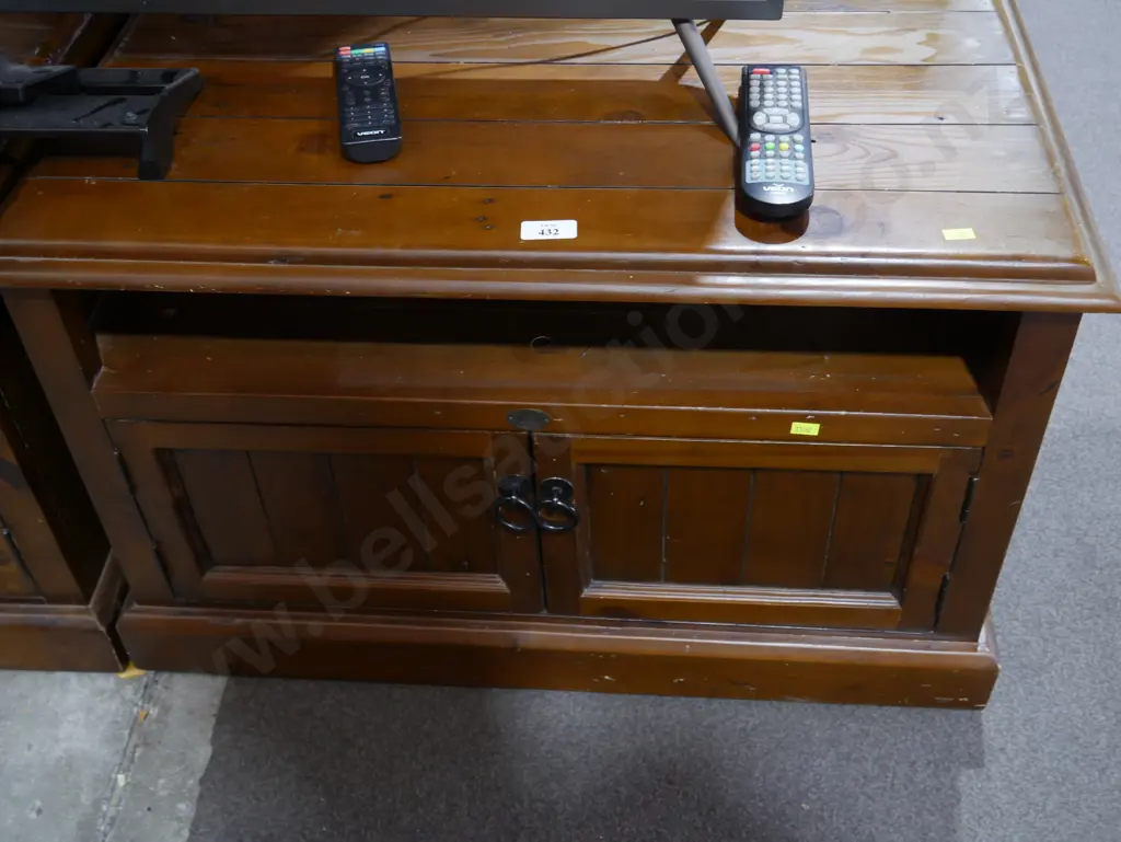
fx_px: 1296
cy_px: 421
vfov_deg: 36.0
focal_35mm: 40
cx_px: 560
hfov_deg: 46.8
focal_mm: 20
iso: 800
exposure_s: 1/60
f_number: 4.4
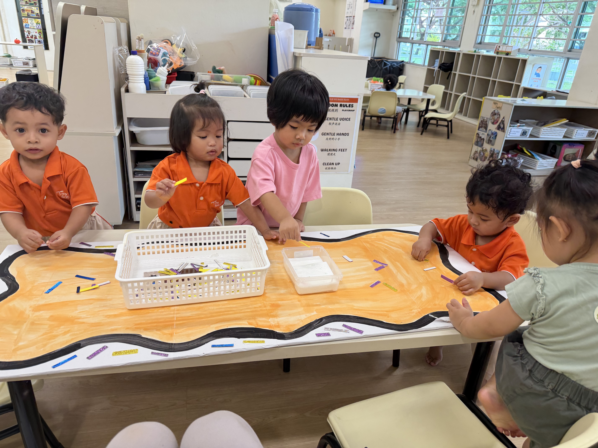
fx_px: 415
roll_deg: -4.5
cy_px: 224
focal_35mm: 24
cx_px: 299
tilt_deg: -24.4
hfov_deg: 71.6
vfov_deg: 56.8
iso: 200
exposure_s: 1/100
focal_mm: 6.76
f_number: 1.78
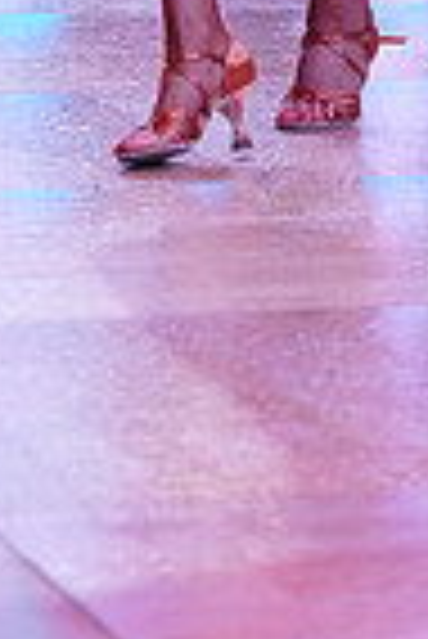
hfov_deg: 3.2
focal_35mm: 429
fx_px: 7631
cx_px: -65
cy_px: -639
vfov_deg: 4.7
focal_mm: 105
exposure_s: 1/400
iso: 2500
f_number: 4
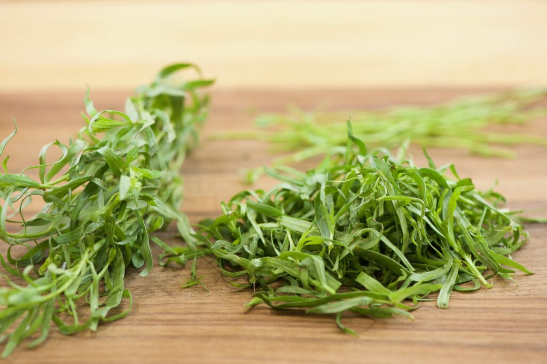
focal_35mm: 105
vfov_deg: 13.0
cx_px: 274
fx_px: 1594
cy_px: 182
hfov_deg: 19.5
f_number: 5
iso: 200
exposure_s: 1/3
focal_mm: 105
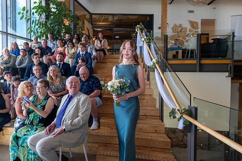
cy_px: 80
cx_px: 121
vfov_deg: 53.2
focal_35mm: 24
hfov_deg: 73.7
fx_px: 161
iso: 200
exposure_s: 1/125
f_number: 3.5
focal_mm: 24
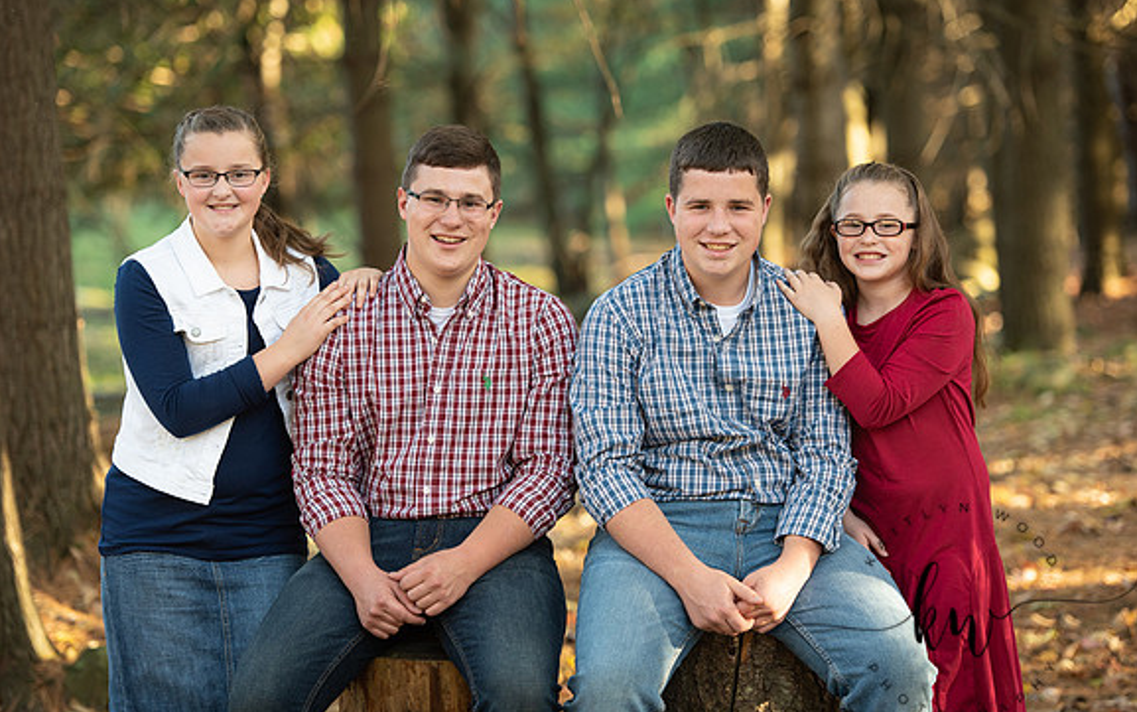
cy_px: 358
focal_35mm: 123
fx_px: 3813
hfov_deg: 17.0
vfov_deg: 10.7
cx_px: 568
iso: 400
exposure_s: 1/200
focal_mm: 120
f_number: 2.8
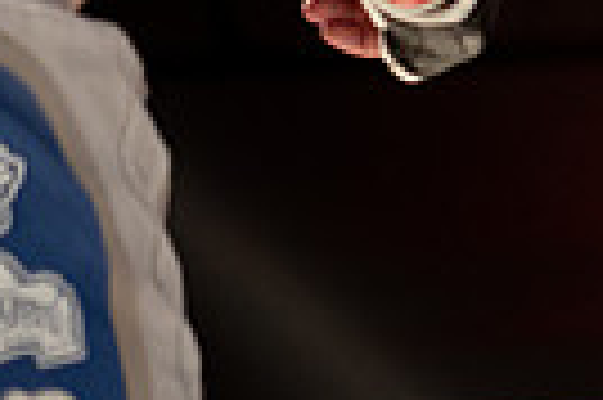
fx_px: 5086
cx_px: 1278
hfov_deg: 6.5
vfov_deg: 4.5
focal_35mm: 304
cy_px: -115
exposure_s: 1/1000
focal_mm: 70
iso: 1250
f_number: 2.8
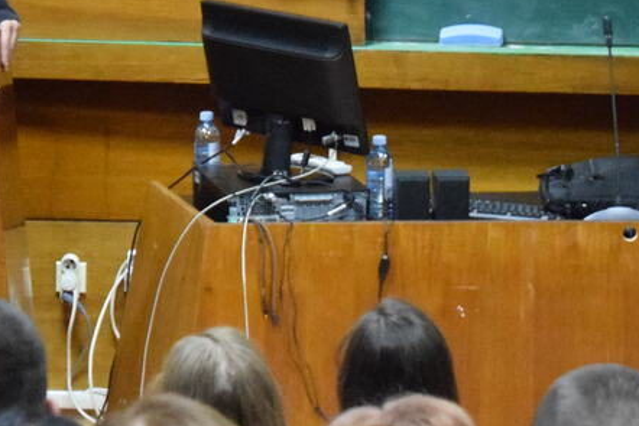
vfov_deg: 4.9
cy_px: 90
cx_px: -90
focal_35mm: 280
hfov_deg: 7.3
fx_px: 4966
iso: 6400
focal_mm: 55
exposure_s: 1/60
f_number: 5.6
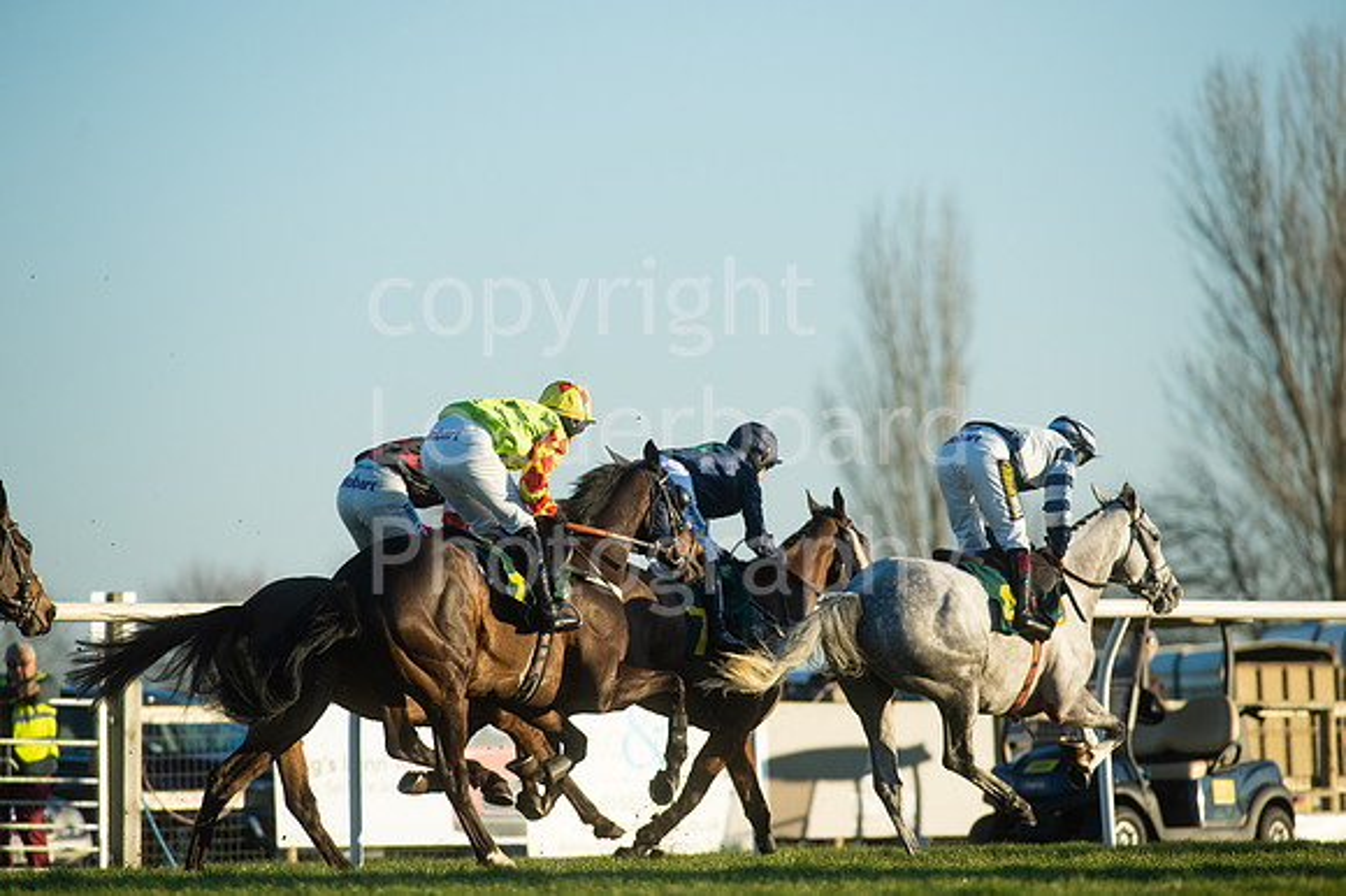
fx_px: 11210
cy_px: 448
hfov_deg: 6.9
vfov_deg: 4.6
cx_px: 673
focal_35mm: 300
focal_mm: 300
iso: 800
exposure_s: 1/4000
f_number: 6.3
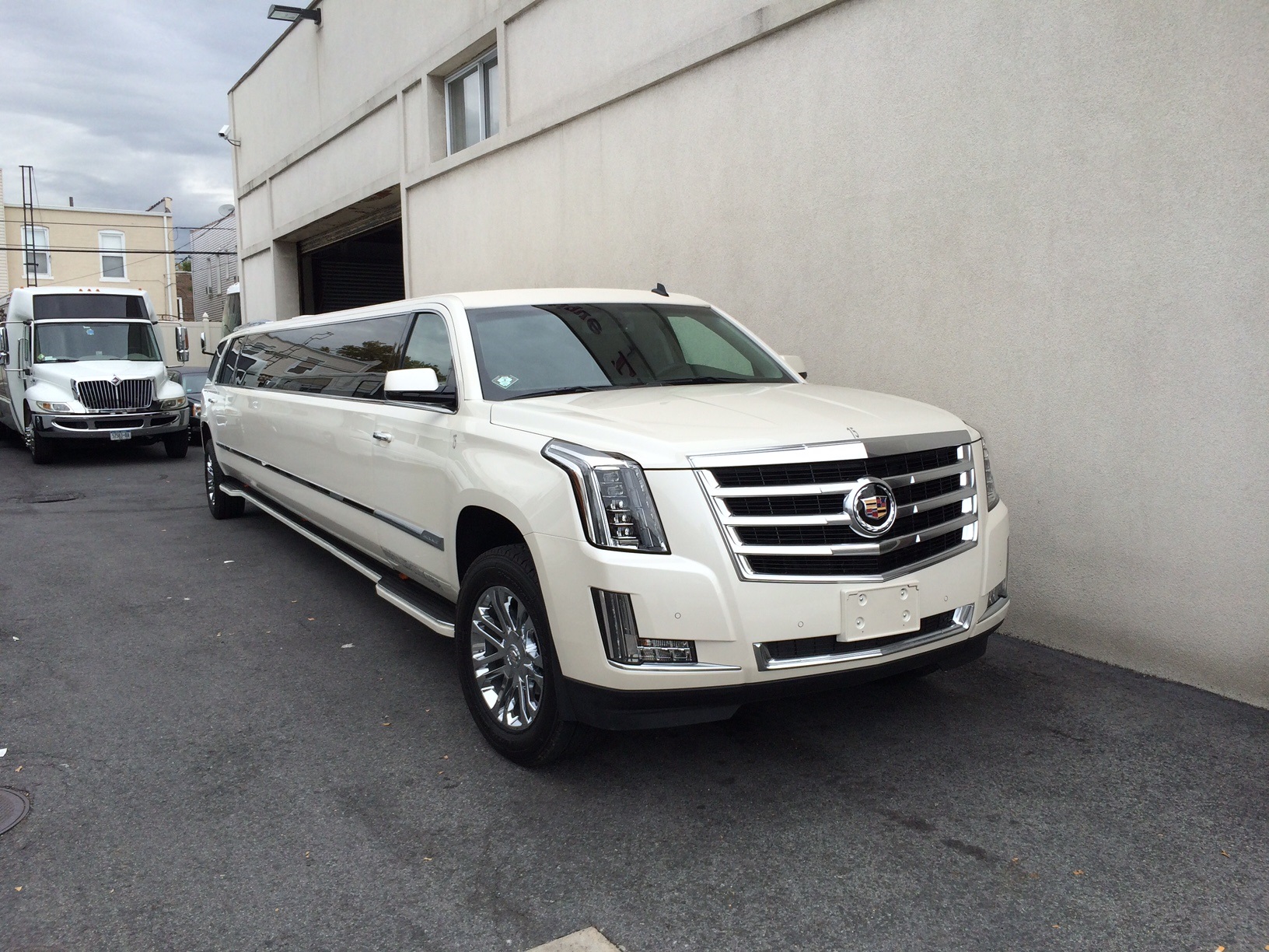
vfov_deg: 48.2
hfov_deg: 61.7
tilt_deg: -3.8
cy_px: 476
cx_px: 634
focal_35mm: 29
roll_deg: +1.1
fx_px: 1063
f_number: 2.2
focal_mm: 4.15
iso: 32
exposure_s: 1/1053
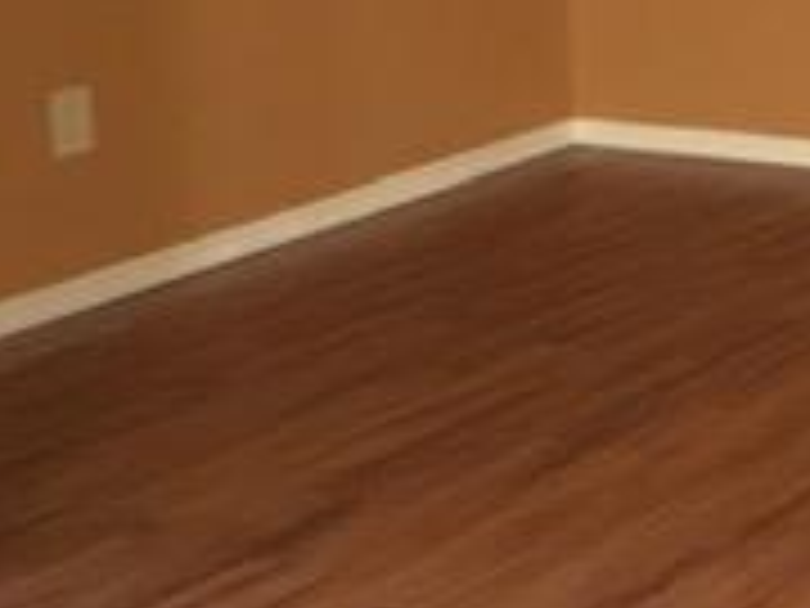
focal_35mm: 103
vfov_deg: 13.8
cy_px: -185
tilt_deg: -6.1
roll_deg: -0.2
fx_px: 2410
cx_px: 1359
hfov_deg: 16.6
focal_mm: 4.15
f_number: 2.2
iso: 500
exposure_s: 1/15
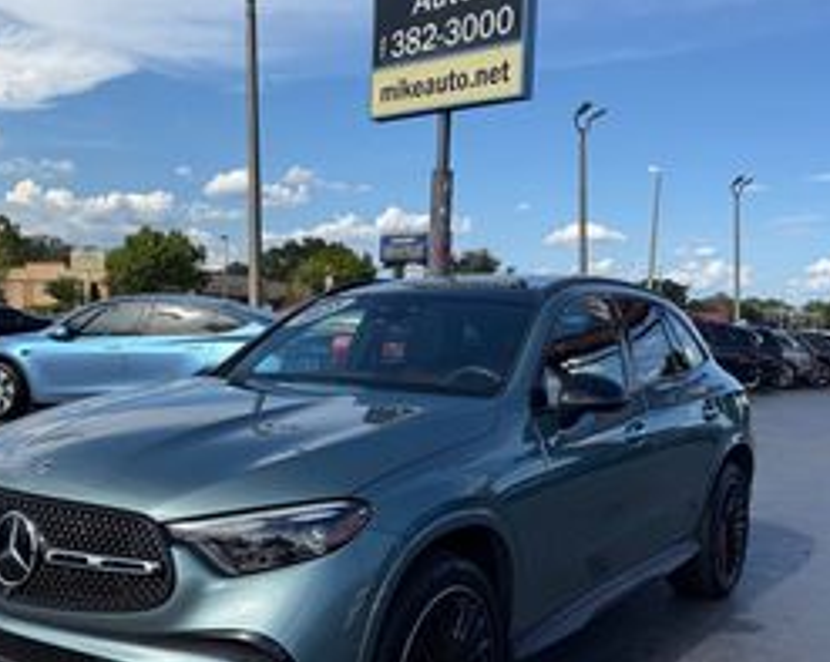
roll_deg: -0.2
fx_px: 932
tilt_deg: +0.0
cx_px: 353
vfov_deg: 39.1
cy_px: 363
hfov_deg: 47.8
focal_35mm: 38
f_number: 1.78
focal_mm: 6.76
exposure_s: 1/4167
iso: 80
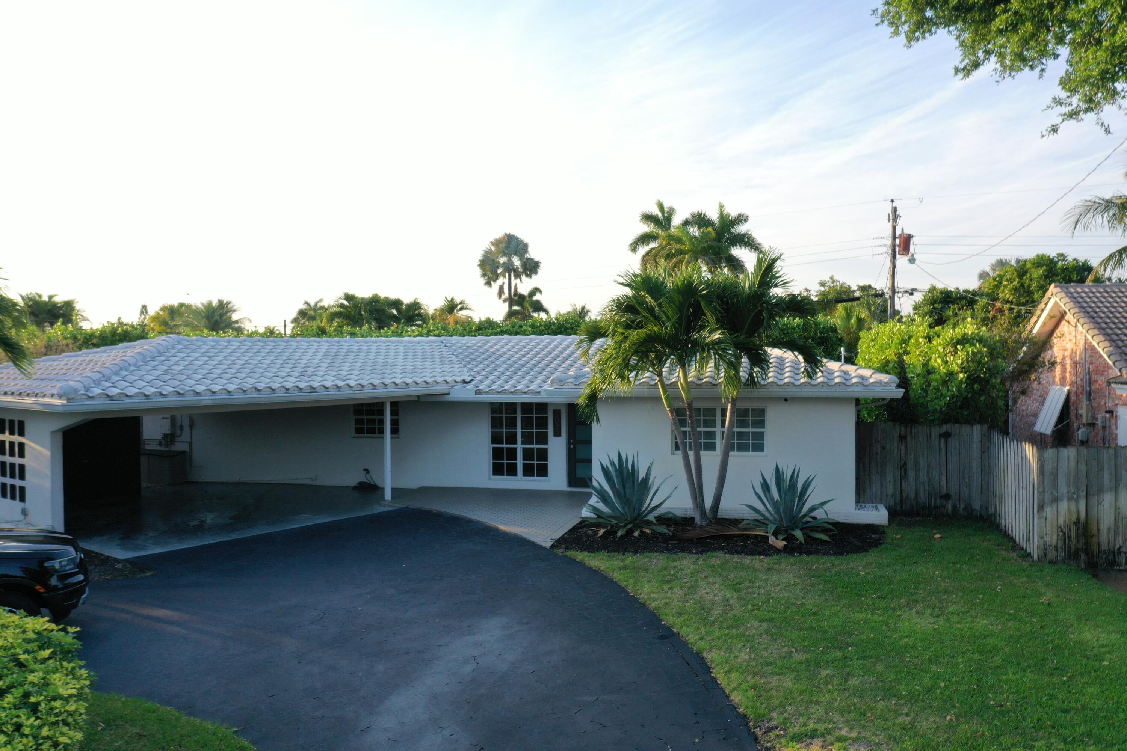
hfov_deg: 65.5
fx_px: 876
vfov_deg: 46.4
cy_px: 376
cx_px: 564
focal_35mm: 28
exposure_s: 1/120
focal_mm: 10.26
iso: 100
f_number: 5
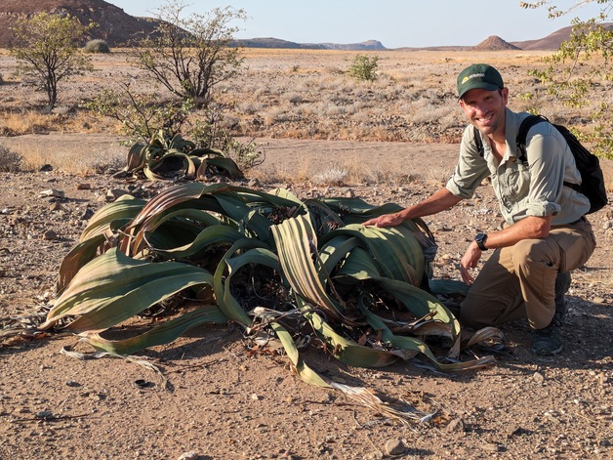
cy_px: 228
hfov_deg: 36.8
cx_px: 306
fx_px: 921
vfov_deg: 28.0
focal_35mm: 52
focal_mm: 5.43
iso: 44
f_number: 1.89
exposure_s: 1/1042
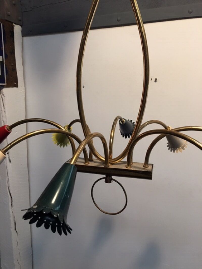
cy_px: 134
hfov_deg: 48.2
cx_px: 101
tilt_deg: -8.6
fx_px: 226
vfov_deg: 61.6
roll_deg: -1.1
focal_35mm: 29
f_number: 2.2
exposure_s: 1/17
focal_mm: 4.15
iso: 64
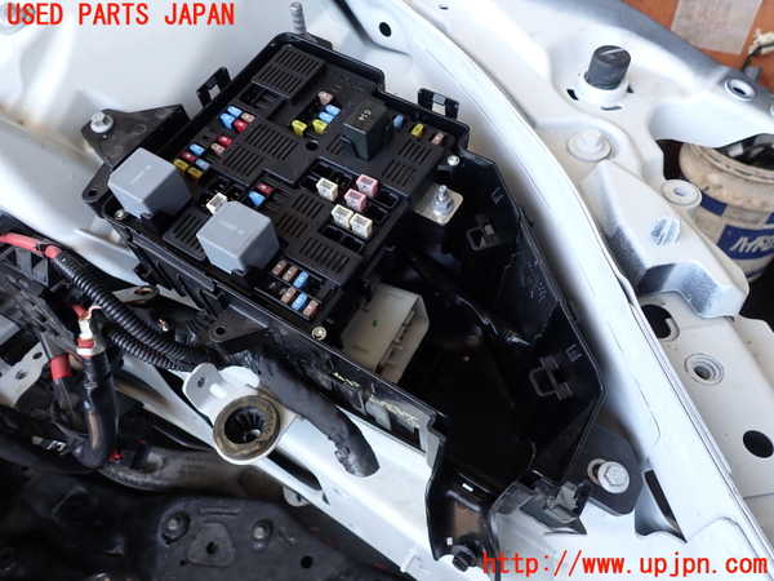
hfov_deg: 69.4
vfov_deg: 54.9
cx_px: 387
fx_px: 559
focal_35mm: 25
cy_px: 290
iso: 100
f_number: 2.8
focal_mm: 4.5
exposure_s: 1/60
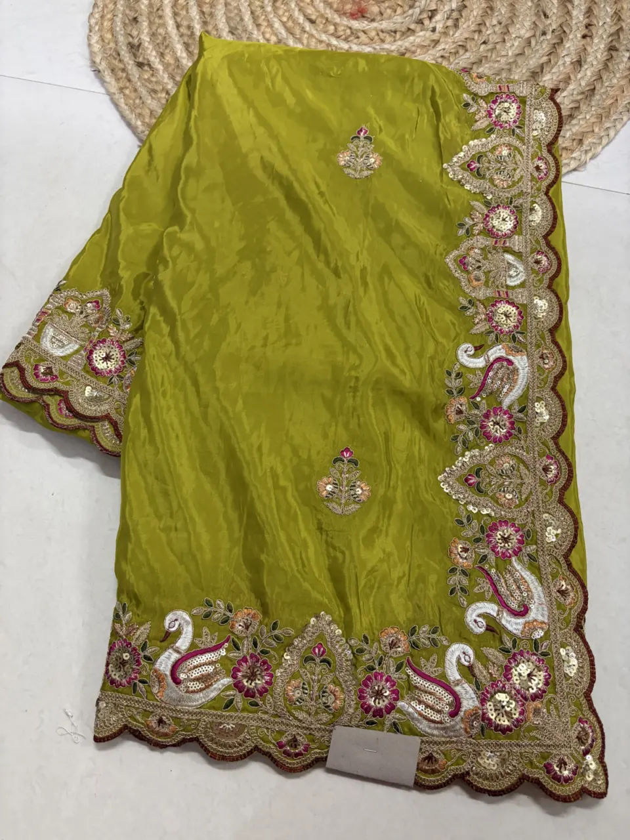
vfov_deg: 67.3
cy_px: 420
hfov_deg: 53.1
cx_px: 315
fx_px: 631
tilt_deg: -70.0
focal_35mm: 26
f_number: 1.6
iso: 320
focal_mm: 5.96
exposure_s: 1/50
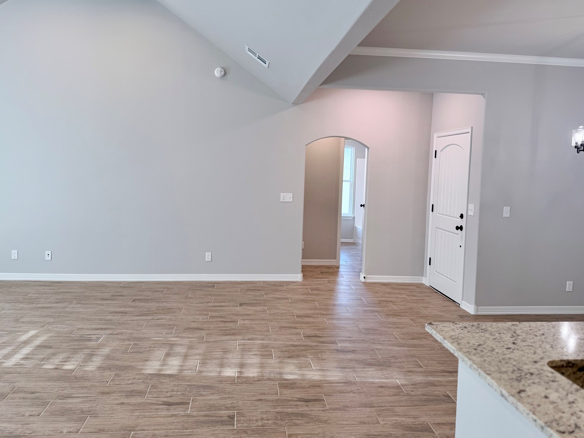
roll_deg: -1.7
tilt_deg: -2.9
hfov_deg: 63.4
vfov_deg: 49.7
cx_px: 296
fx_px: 472
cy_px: 199
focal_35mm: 28
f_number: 1.78
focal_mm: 6.76
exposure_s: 1/120
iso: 80
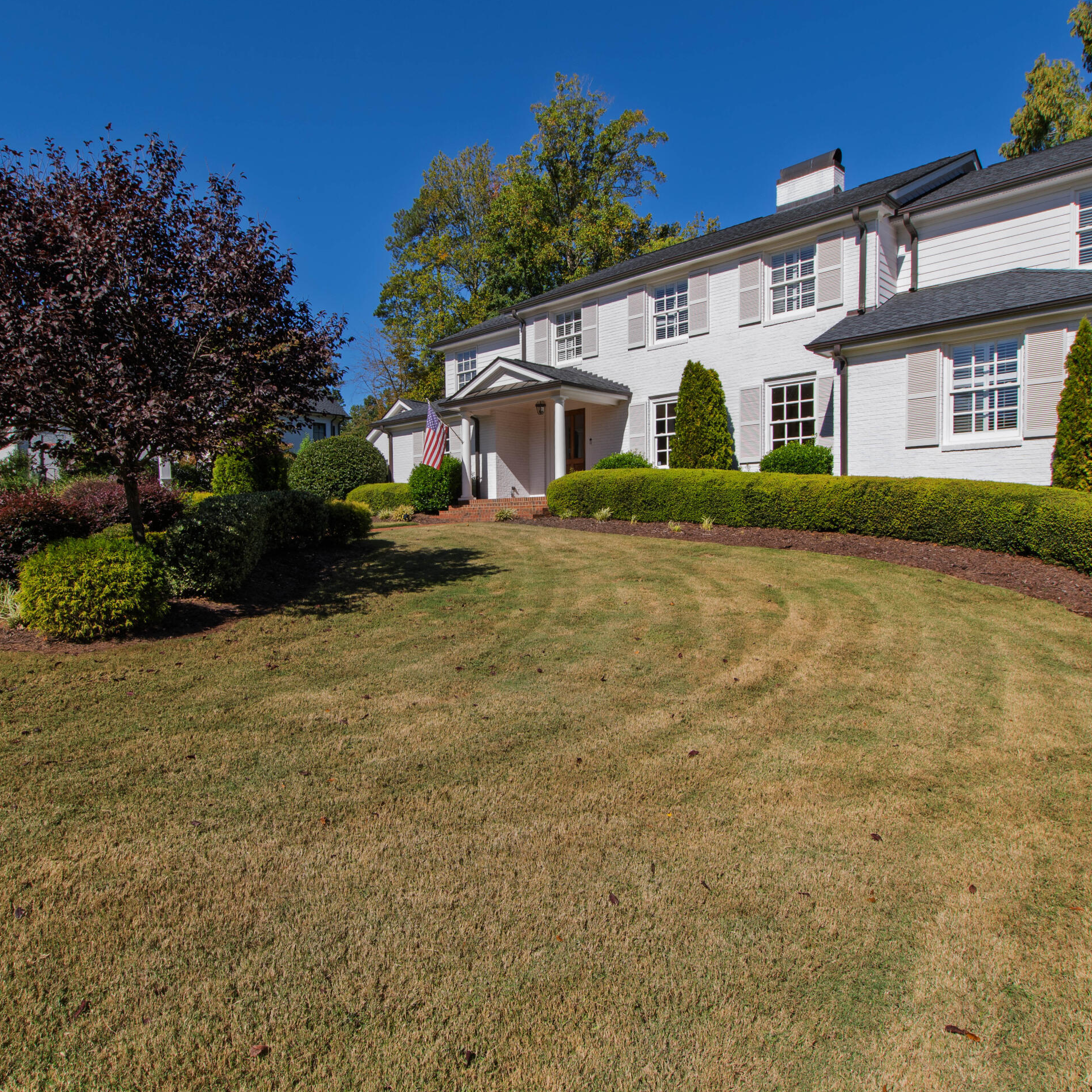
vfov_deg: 74.8
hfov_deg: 74.8
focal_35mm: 20
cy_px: 549
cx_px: 521
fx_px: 714
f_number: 9
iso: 100
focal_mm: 10
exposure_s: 1/125
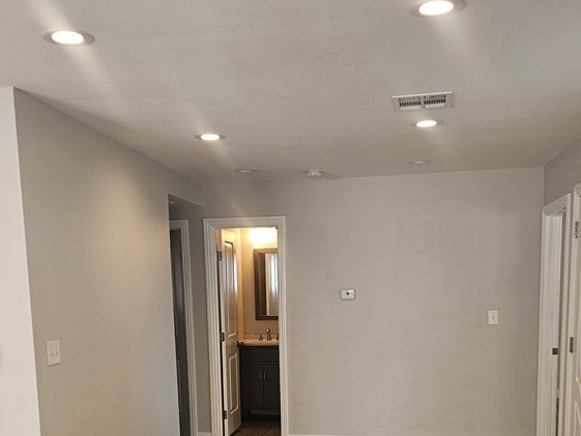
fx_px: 705
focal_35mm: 42
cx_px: 288
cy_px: 386
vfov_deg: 32.8
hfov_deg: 44.8
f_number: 1.7
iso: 80
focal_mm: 6.3
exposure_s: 1/120
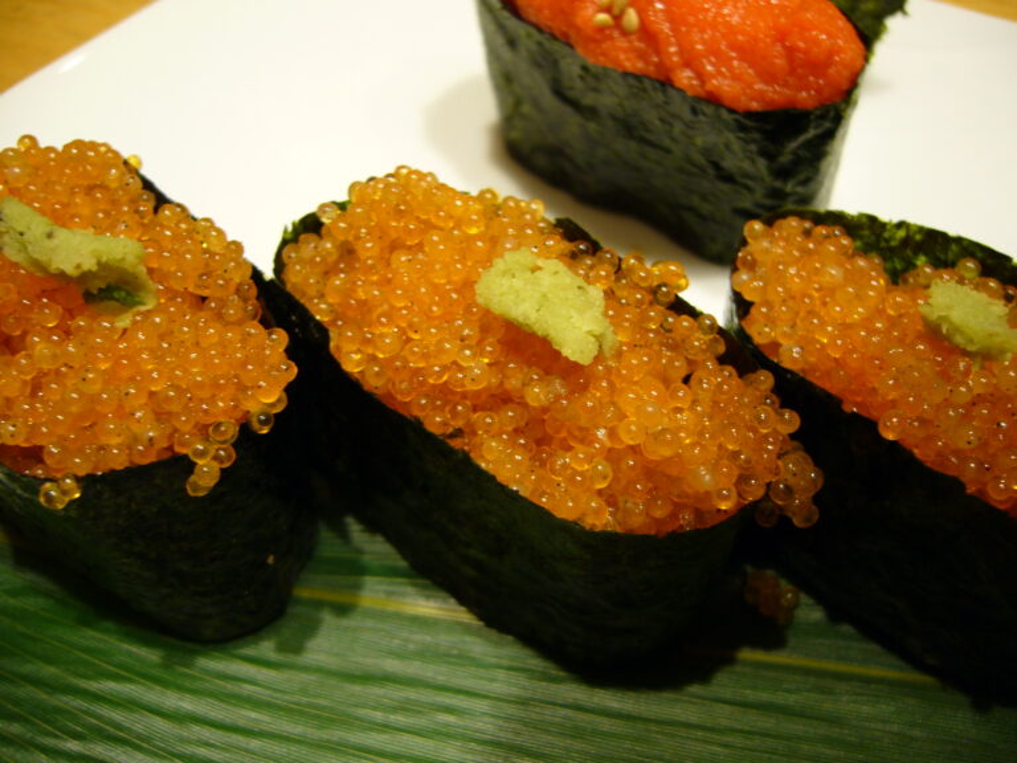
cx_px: 508
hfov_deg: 51.4
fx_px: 1058
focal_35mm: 36
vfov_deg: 39.7
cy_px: 382
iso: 100
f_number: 2.9
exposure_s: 1/25
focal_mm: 6
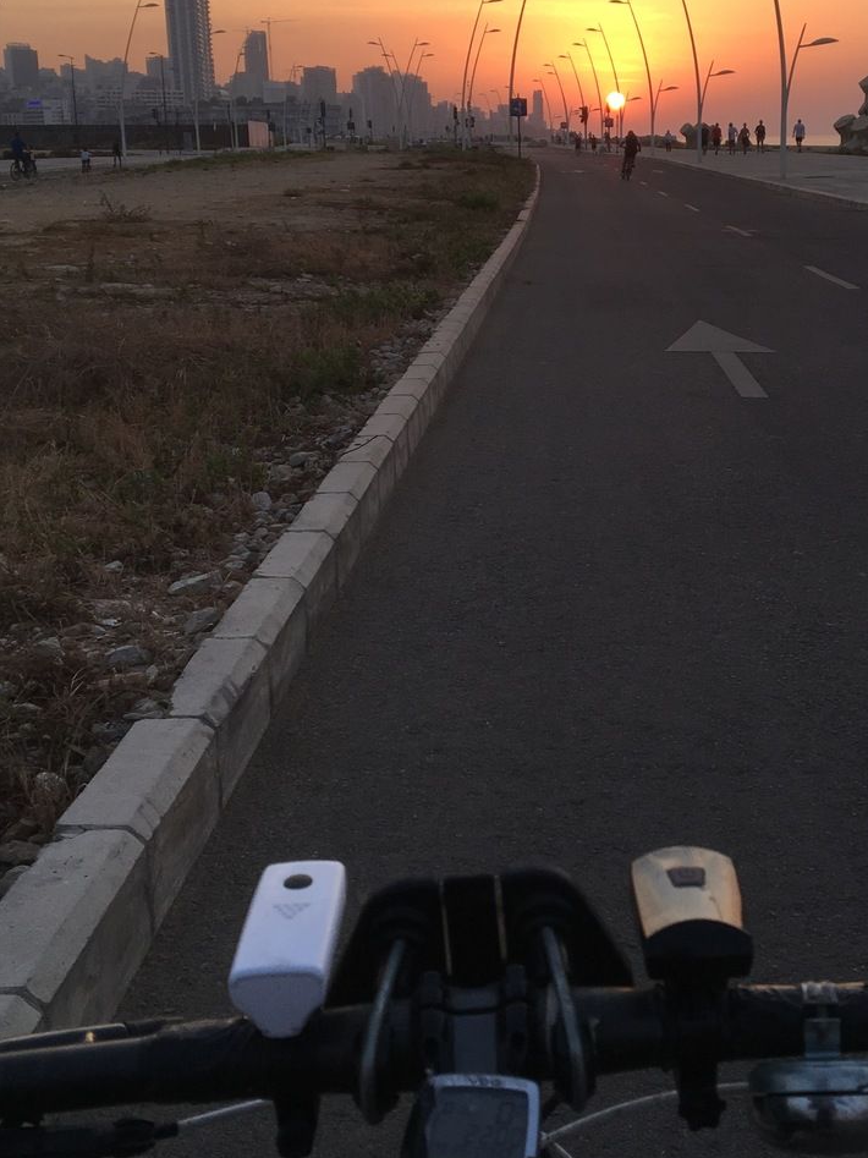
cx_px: 614
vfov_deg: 38.8
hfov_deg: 29.4
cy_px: 484
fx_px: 1639
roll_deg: -0.1
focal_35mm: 49
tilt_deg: -12.2
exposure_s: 1/242
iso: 25
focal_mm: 4.15
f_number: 2.2
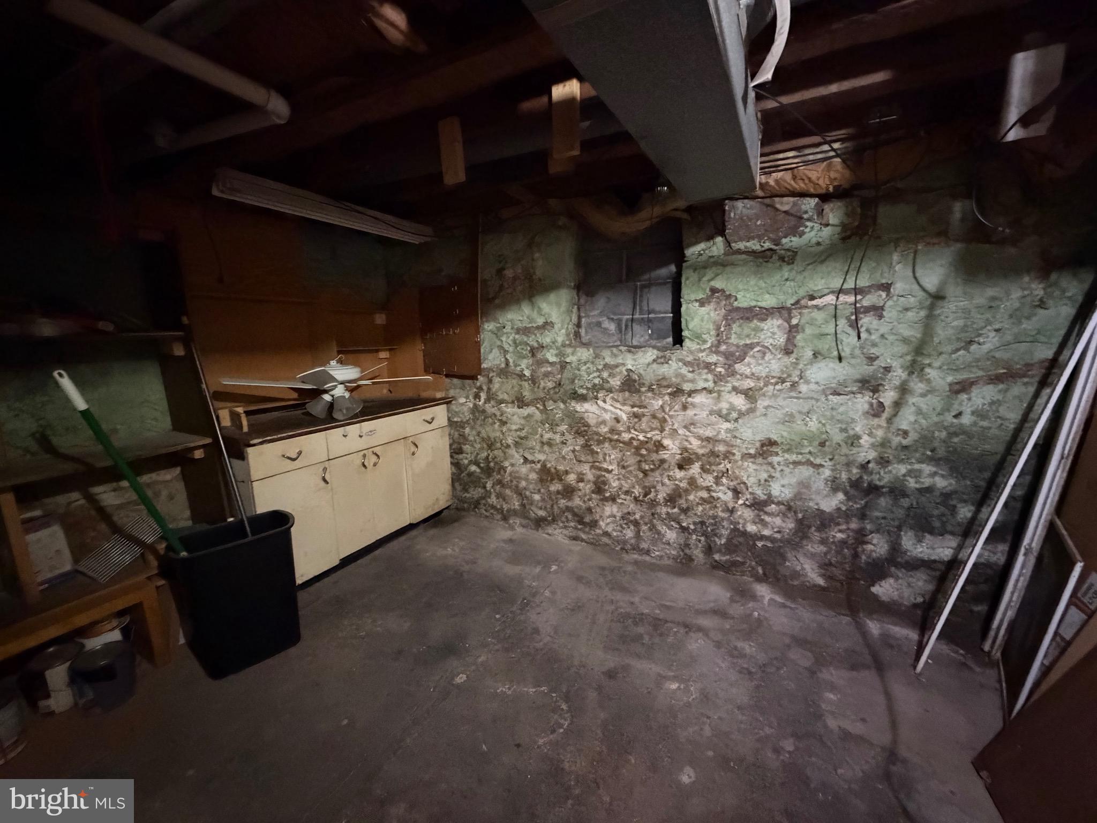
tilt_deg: -9.1
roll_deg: +0.1
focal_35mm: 14
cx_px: 548
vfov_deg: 85.7
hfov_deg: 102.1
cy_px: 412
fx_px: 444
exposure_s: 1/30
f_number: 2.2
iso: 2000
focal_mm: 2.22
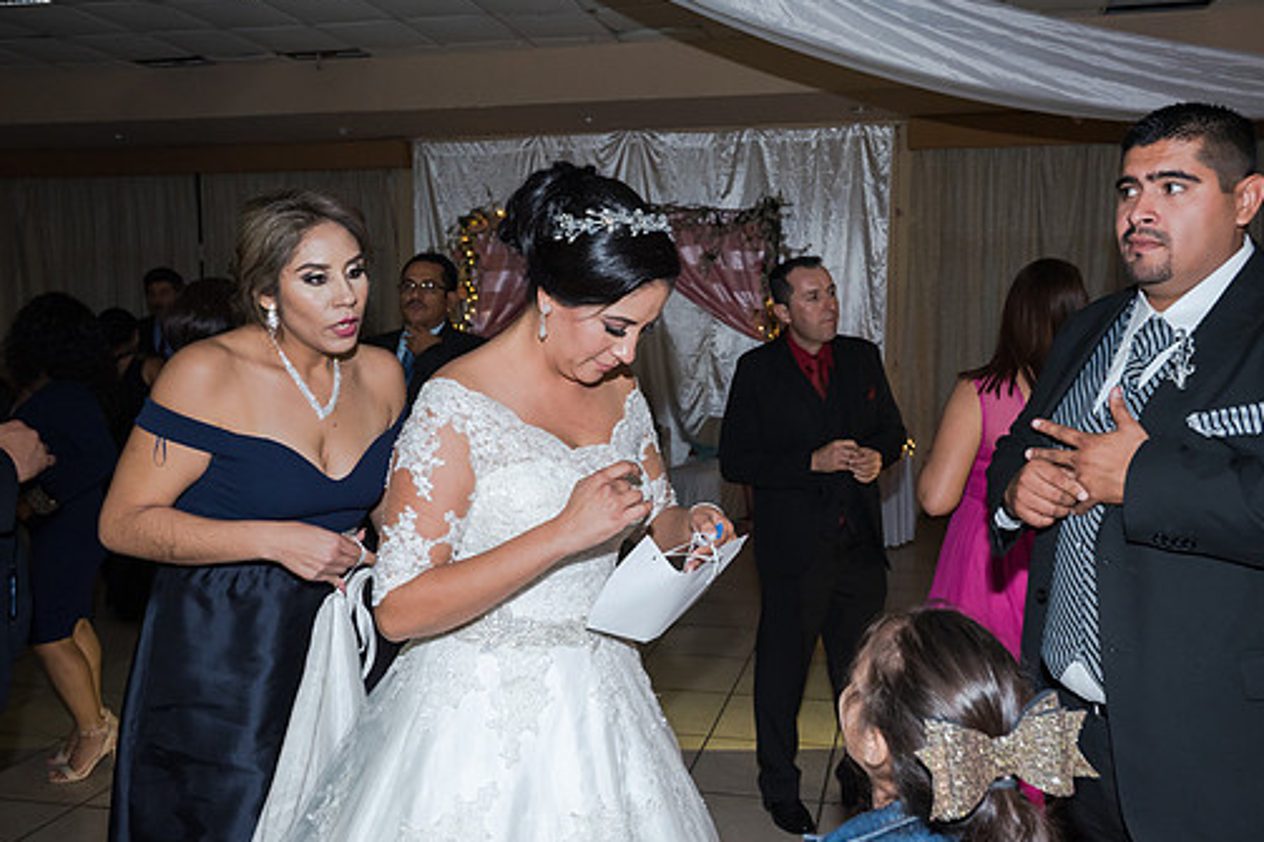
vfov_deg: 43.6
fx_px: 1053
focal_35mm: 30
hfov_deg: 61.8
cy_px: 393
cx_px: 704
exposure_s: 1/125
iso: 1600
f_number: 3.5
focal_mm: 26
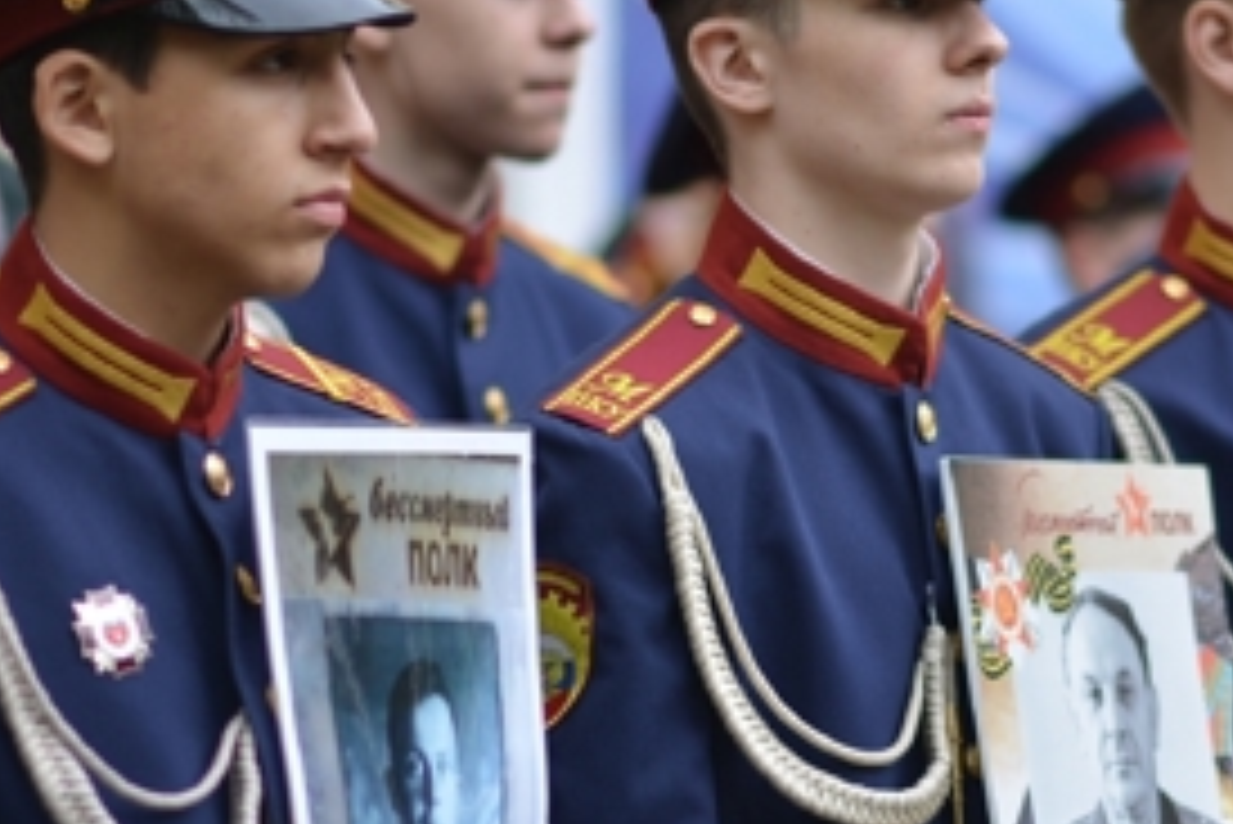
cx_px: 803
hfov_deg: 8.9
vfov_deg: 5.9
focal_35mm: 232
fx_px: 7950
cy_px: 527
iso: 100
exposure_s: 1/200
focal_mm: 85
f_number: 1.8
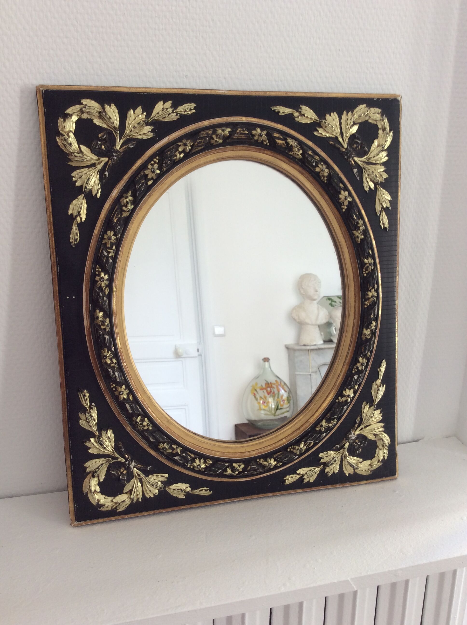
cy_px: 312
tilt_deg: -15.7
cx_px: 234
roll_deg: -0.1
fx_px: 577
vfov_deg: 56.9
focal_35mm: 32
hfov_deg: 44.1
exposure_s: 1/25
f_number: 2.4
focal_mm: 3.3
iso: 32
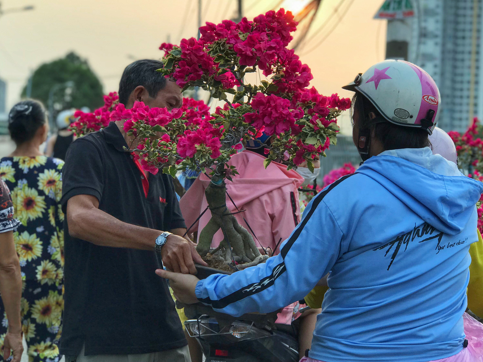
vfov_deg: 19.1
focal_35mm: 77
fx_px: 1074
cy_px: 177
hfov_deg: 25.3
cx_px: 287
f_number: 2.8
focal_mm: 6.6
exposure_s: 1/162
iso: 20
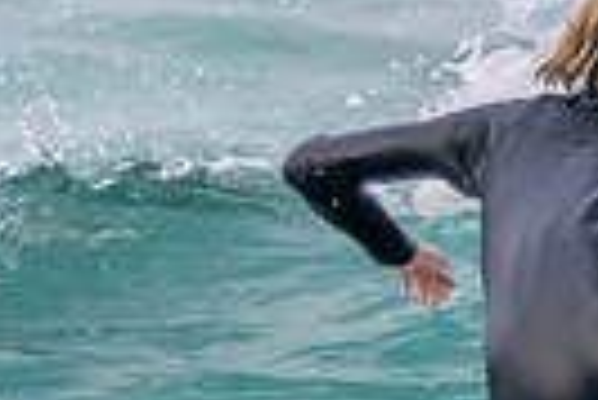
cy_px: 272
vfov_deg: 0.3
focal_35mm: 4365
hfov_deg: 0.5
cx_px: 806
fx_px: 72586
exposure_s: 1/2000
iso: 2500
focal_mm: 750
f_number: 11
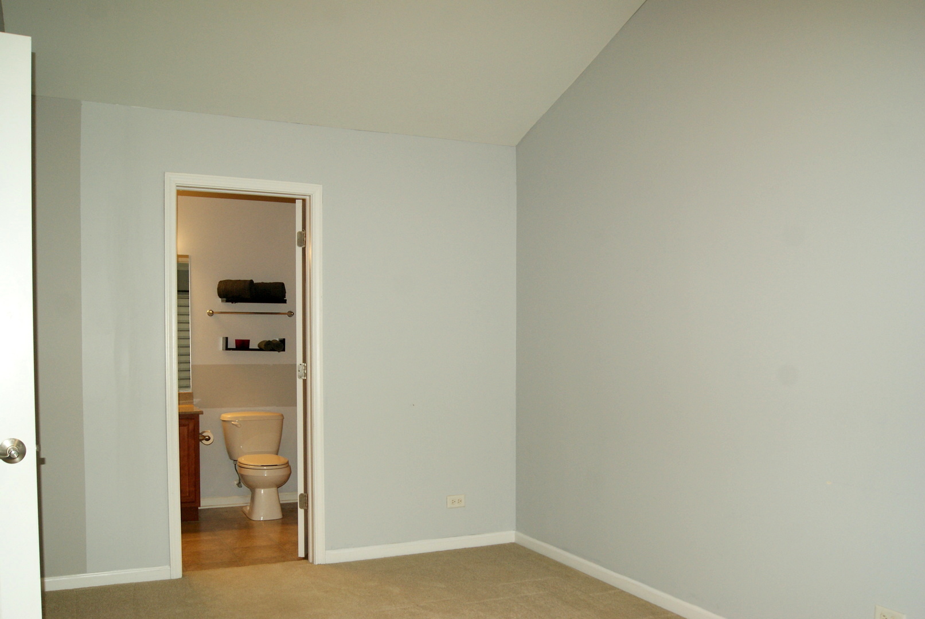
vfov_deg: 43.7
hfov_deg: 61.9
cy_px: 310
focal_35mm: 30
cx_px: 462
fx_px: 772
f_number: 5.6
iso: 400
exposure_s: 1/60
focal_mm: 20
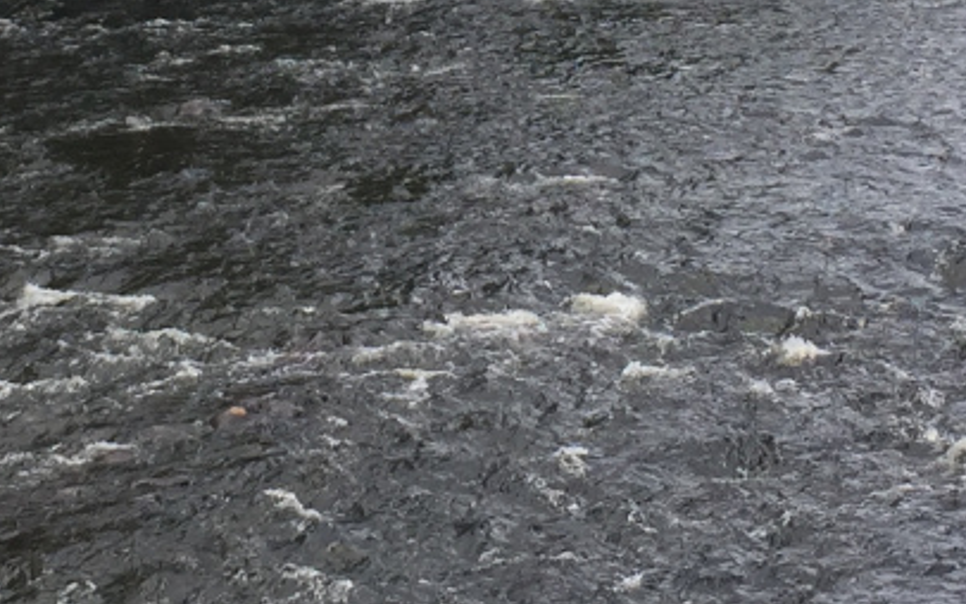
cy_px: -152
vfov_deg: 10.6
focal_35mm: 121
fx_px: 3186
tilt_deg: -3.6
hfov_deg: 17.2
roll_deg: +0.9
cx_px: 383
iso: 32
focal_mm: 4.15
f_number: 2.2
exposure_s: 1/403
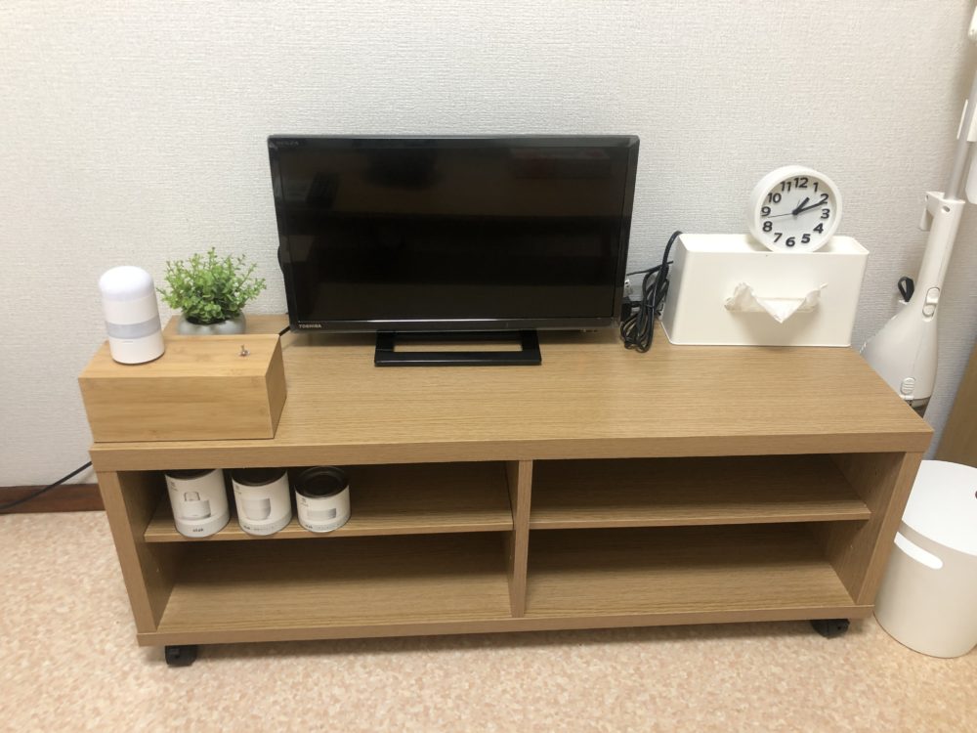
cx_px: 488
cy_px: 366
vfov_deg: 49.7
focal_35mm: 28
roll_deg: -0.6
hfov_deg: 63.4
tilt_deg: -29.4
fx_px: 790
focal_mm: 4
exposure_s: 1/15
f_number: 1.8
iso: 40
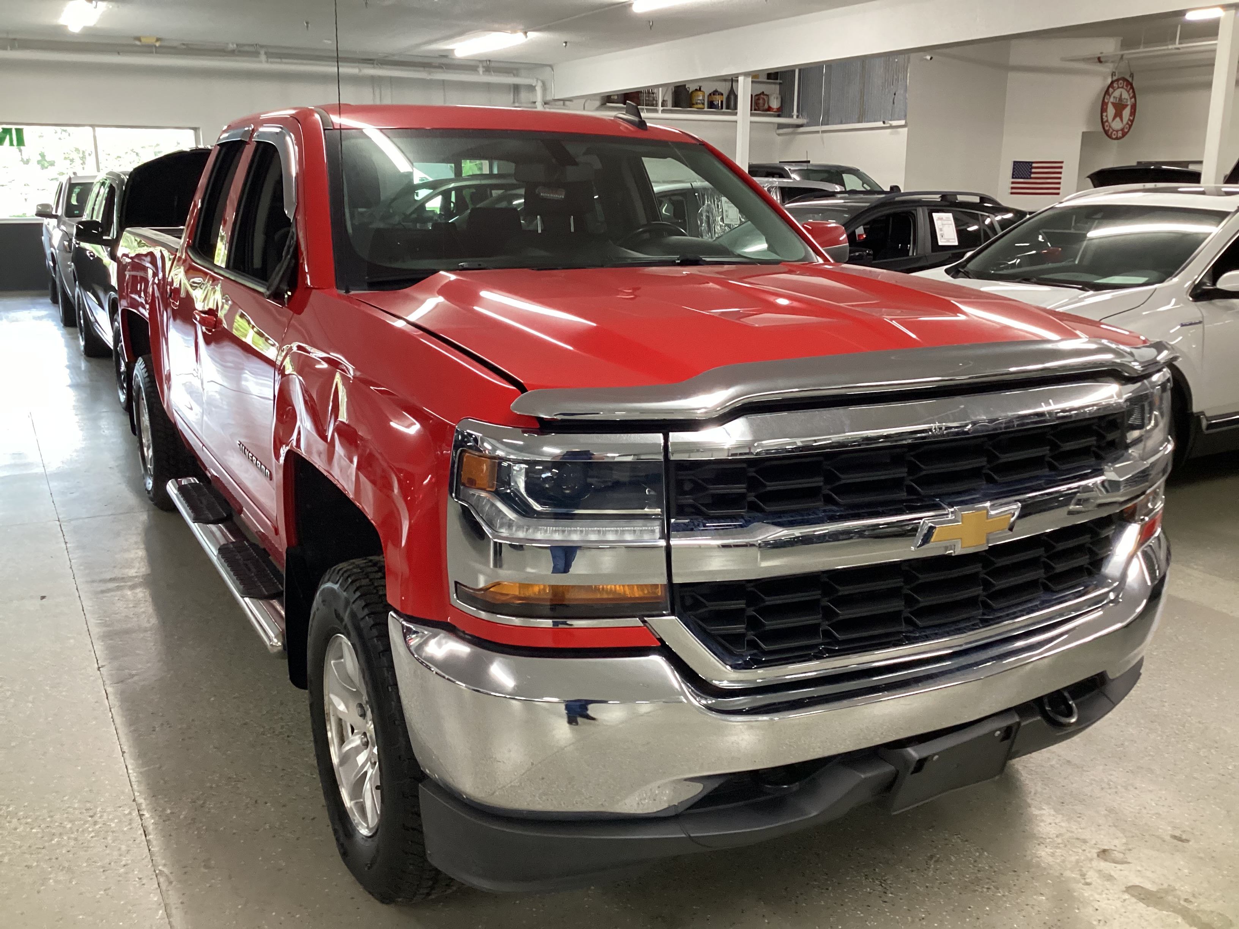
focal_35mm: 31
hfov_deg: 58.4
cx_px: 620
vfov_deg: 45.4
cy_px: 464
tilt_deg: -14.8
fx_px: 1110
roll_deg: -0.8
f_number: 2.4
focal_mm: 3.3
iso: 320
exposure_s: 1/60
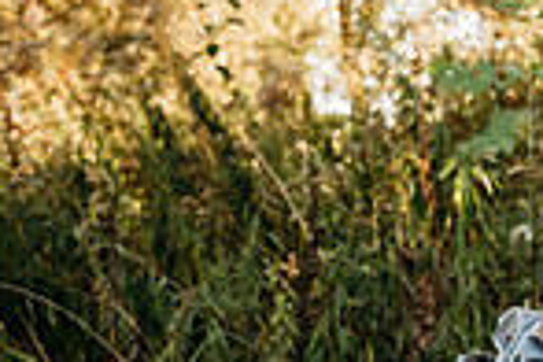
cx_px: 561
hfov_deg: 15.7
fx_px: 1931
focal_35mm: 128
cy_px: 637
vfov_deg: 10.2
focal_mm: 32.5
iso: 640
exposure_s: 1/320
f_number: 4
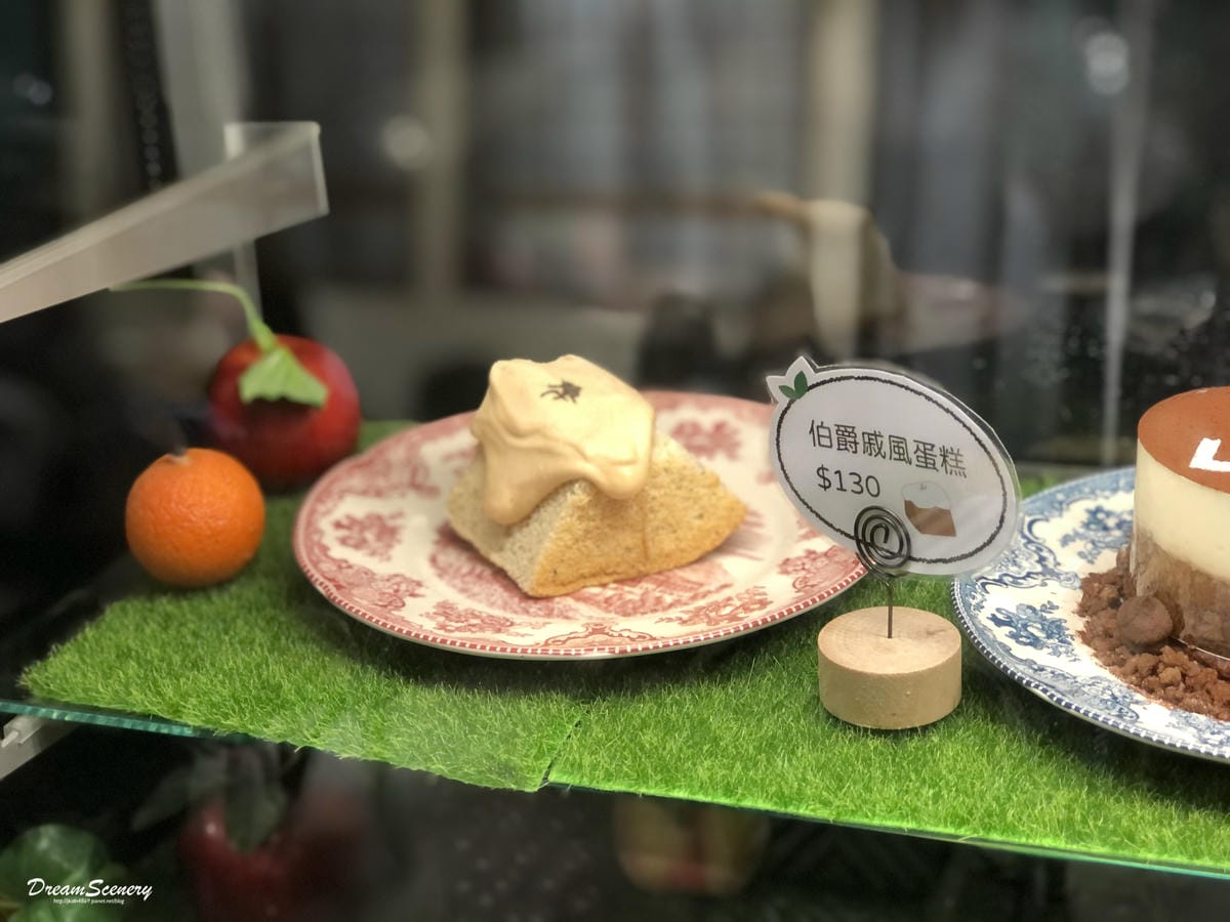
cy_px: 461
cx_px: 615
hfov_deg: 33.8
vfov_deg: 25.7
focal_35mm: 57
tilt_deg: -21.1
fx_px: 2025
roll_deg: +2.8
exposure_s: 1/30
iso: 125
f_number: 2.8
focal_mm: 6.6
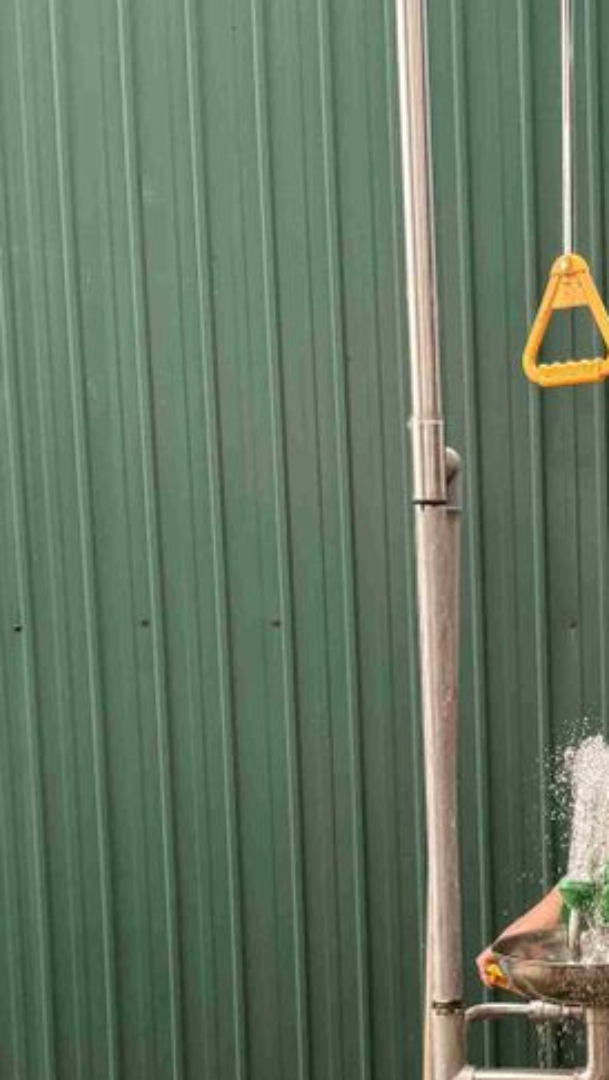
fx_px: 1232
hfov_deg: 25.5
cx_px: 685
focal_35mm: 43
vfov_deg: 47.3
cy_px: 480
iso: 80
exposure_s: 1/563
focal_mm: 6.76
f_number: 1.78
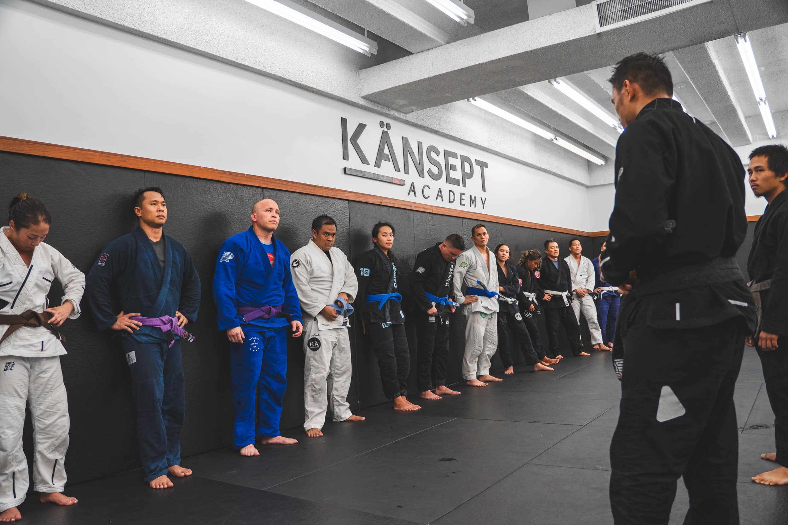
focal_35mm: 27
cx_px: 394
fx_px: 591
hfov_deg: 67.4
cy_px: 262
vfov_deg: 47.9
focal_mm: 18
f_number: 2.8
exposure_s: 1/400
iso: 400
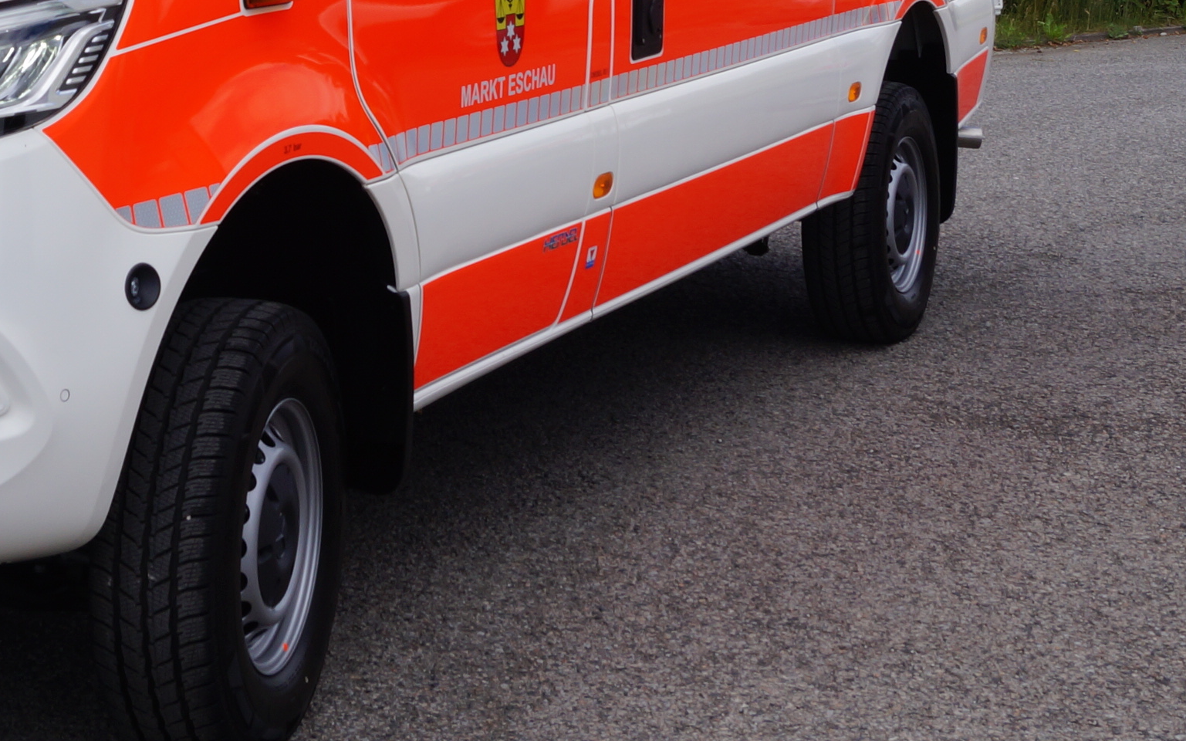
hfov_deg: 26.3
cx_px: 224
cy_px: -157
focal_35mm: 77
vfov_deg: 16.2
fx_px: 2488
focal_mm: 20
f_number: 10
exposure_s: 1/200
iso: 100
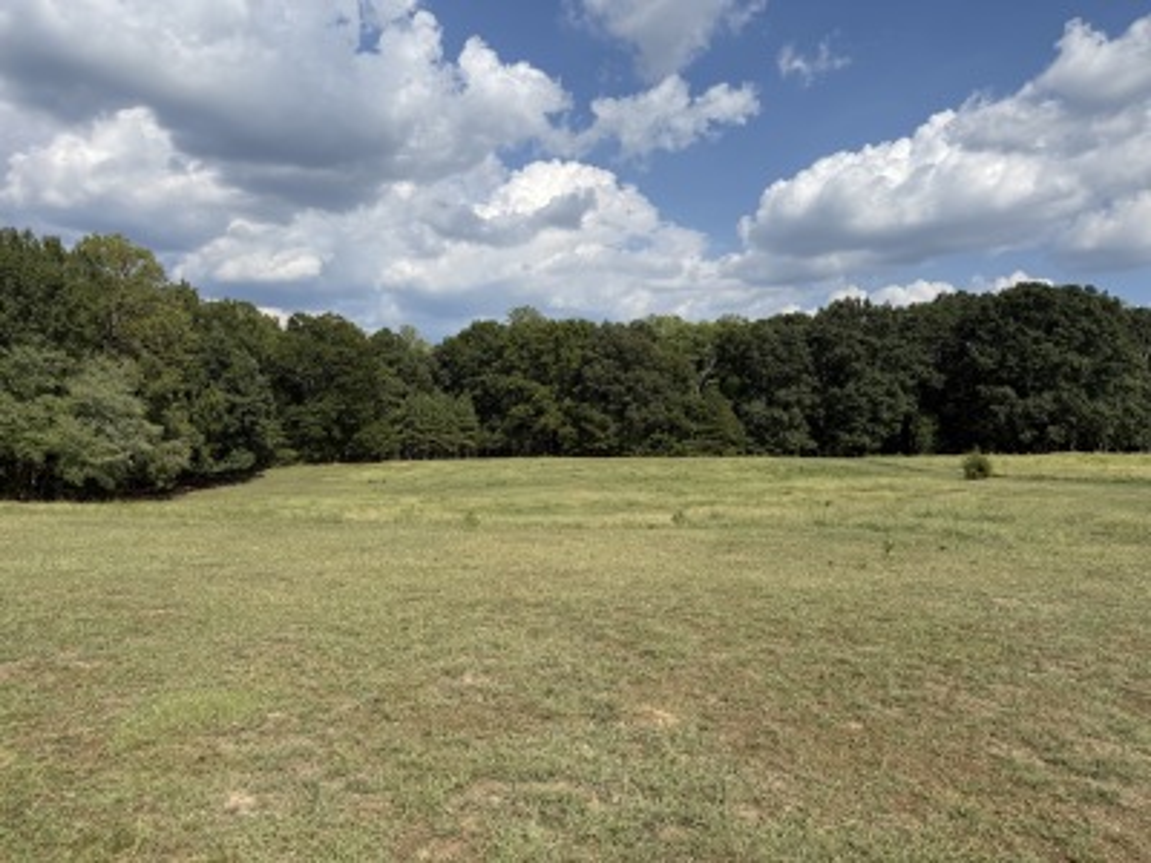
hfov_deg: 71.6
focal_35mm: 24
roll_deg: -1.7
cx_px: 576
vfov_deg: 56.8
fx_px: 798
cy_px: 432
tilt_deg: +0.4
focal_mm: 6.76
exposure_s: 1/6711
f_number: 1.78
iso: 80
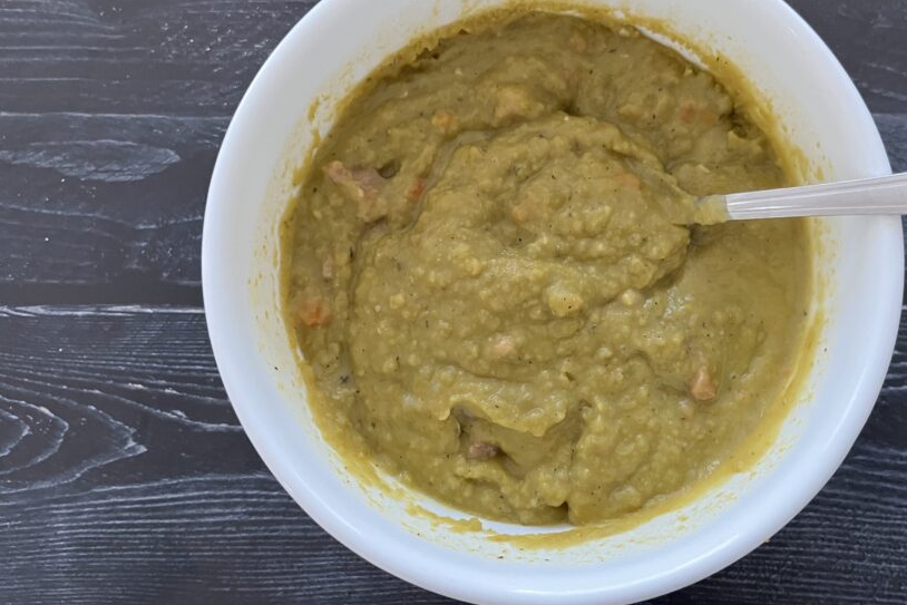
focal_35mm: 34
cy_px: 257
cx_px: 534
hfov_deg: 55.5
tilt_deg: -85.1
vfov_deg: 38.8
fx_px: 857
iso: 400
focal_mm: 5.1
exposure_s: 1/60
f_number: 1.6
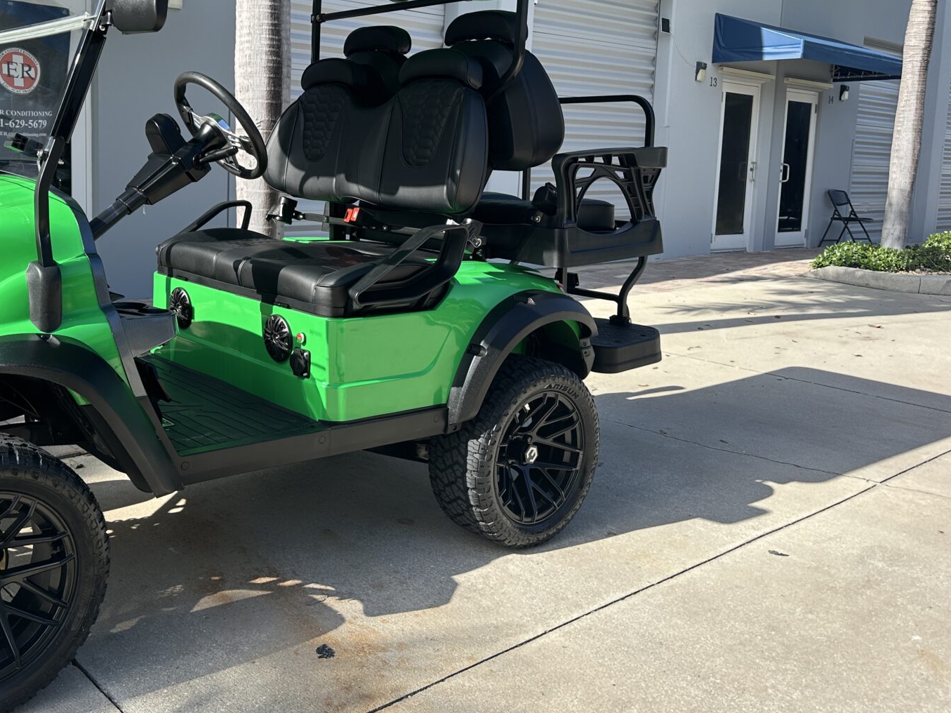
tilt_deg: -5.9
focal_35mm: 34
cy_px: 270
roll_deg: -1.4
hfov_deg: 52.8
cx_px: 306
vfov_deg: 41.5
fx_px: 934
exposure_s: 1/1613
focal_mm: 6.86
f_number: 1.78
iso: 80
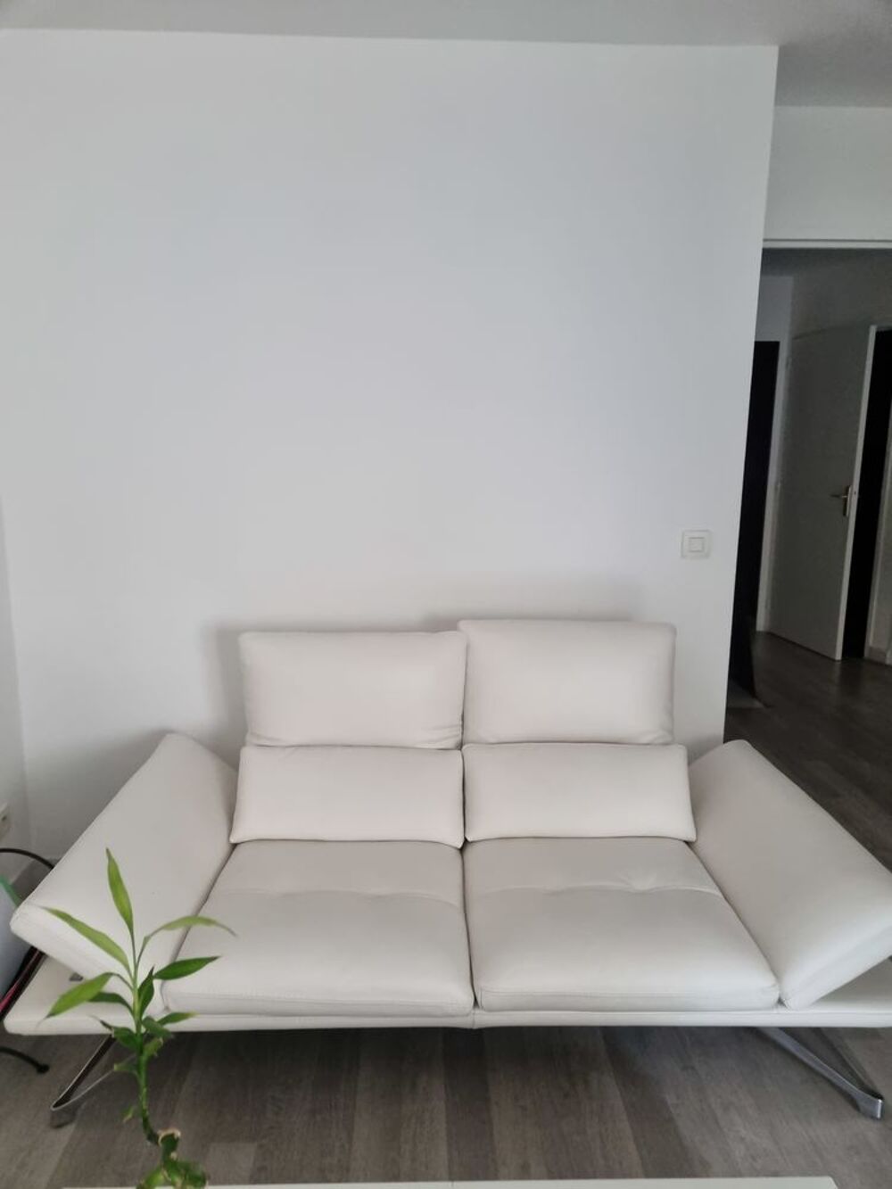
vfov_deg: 67.3
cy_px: 594
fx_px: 893
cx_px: 446
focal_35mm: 26
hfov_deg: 53.1
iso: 400
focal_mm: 5.4
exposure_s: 1/50
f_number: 1.8
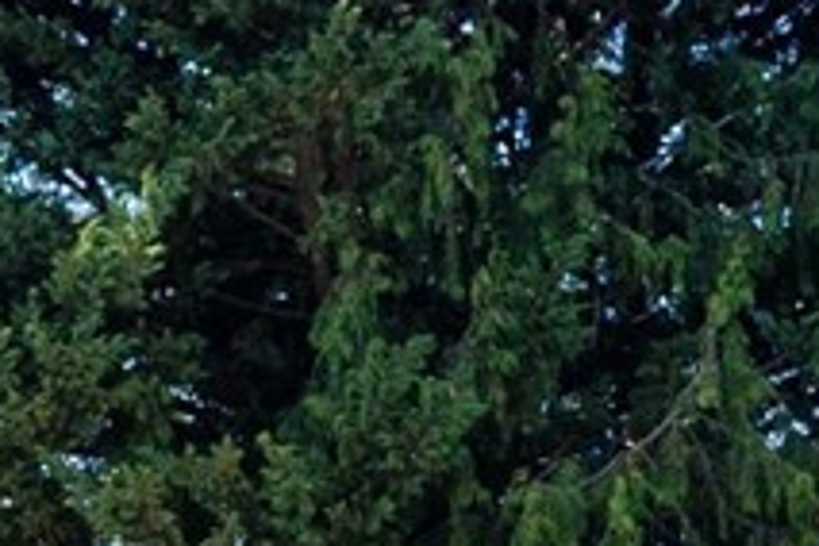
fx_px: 4345
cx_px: -1125
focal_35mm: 191
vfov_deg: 6.7
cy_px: 1419
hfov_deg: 9.6
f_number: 7.1
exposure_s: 1/200
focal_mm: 24
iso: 80
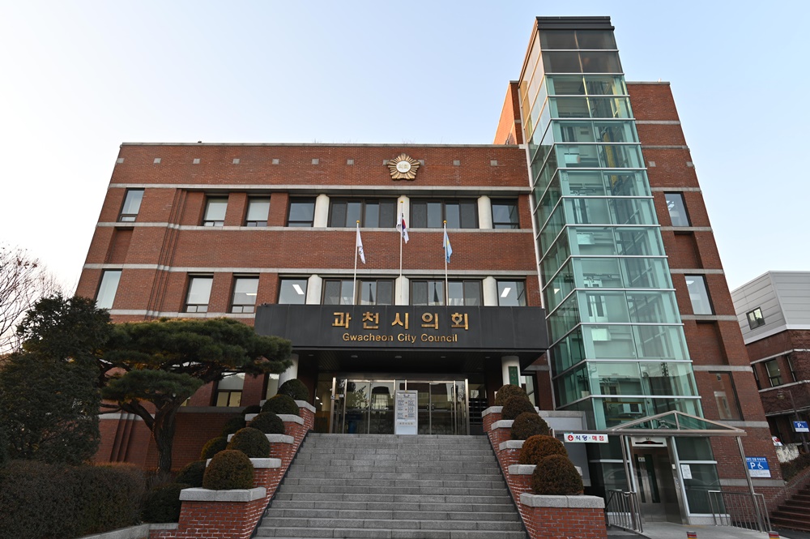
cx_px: 405
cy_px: 270
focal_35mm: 20
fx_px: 450
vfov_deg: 61.8
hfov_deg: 84.0
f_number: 7.1
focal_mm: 20
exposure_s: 1/30
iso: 100
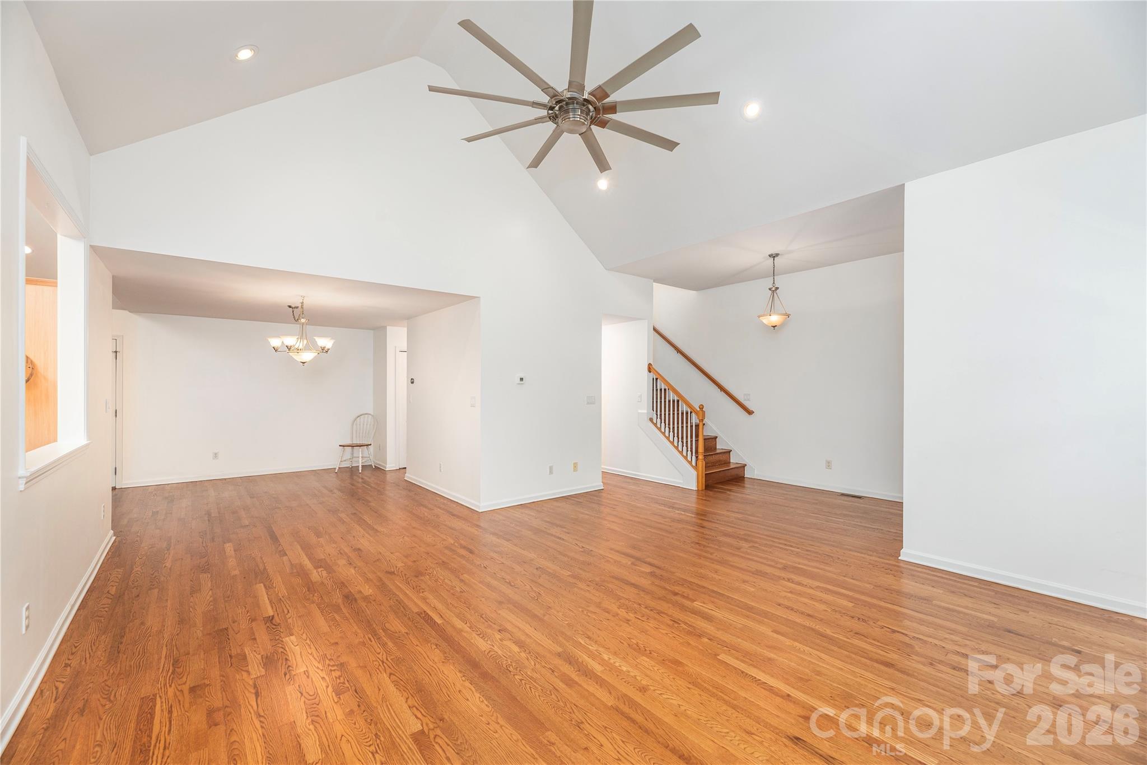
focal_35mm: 14
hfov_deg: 104.2
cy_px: 382
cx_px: 574
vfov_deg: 81.2
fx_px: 446
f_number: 8
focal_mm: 14
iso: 320
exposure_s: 1/100
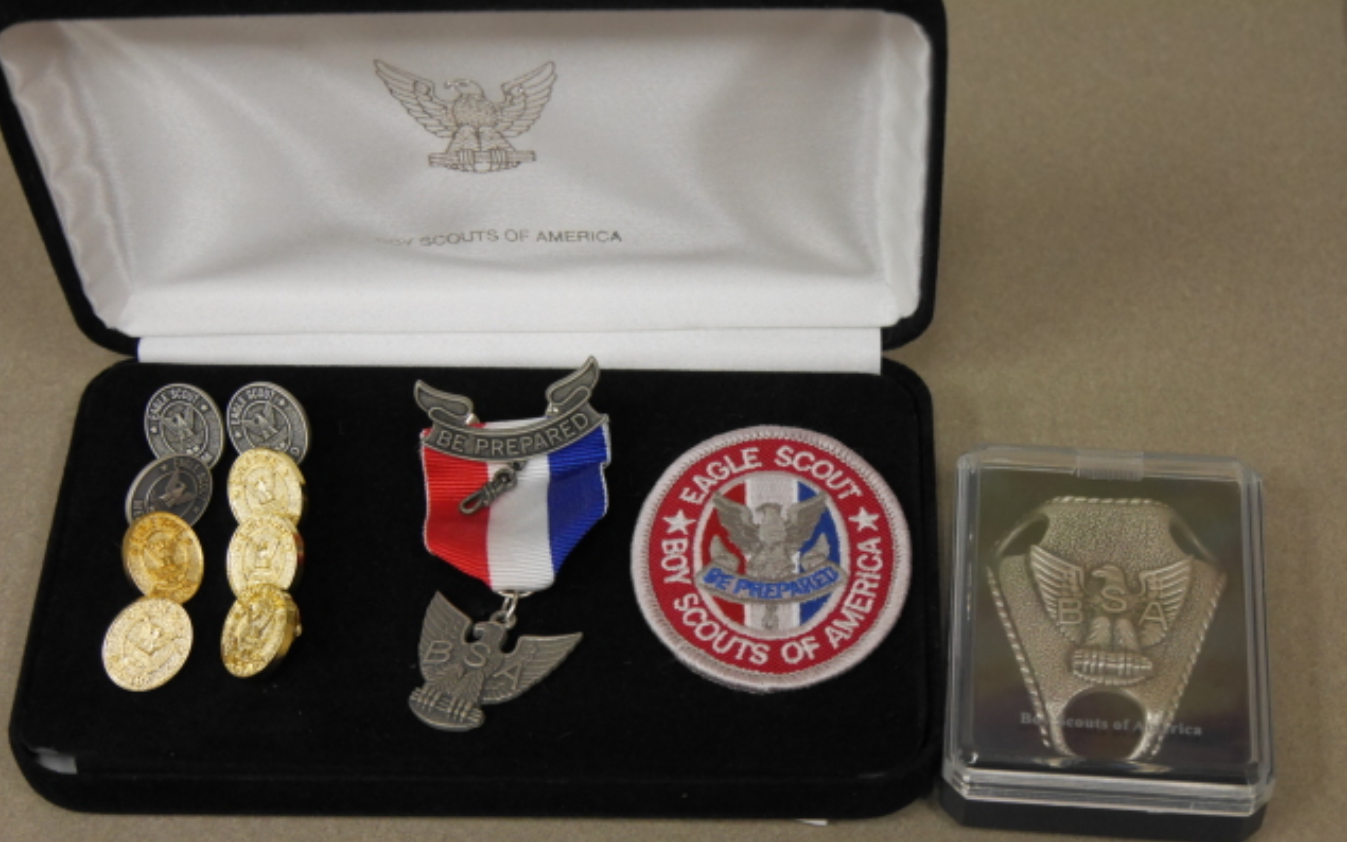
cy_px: 492
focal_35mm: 79
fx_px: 2900
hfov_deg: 26.1
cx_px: 675
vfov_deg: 16.5
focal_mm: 37
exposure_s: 1/80
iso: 1600
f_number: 4.6
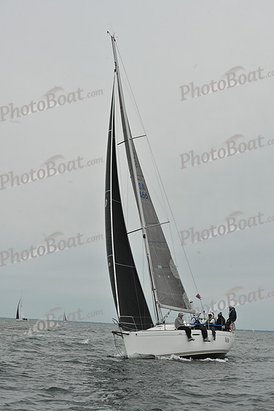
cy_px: 199
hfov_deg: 18.7
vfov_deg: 27.7
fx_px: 833
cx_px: 141
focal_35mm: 73
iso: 320
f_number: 11
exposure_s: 1/1250
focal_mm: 70
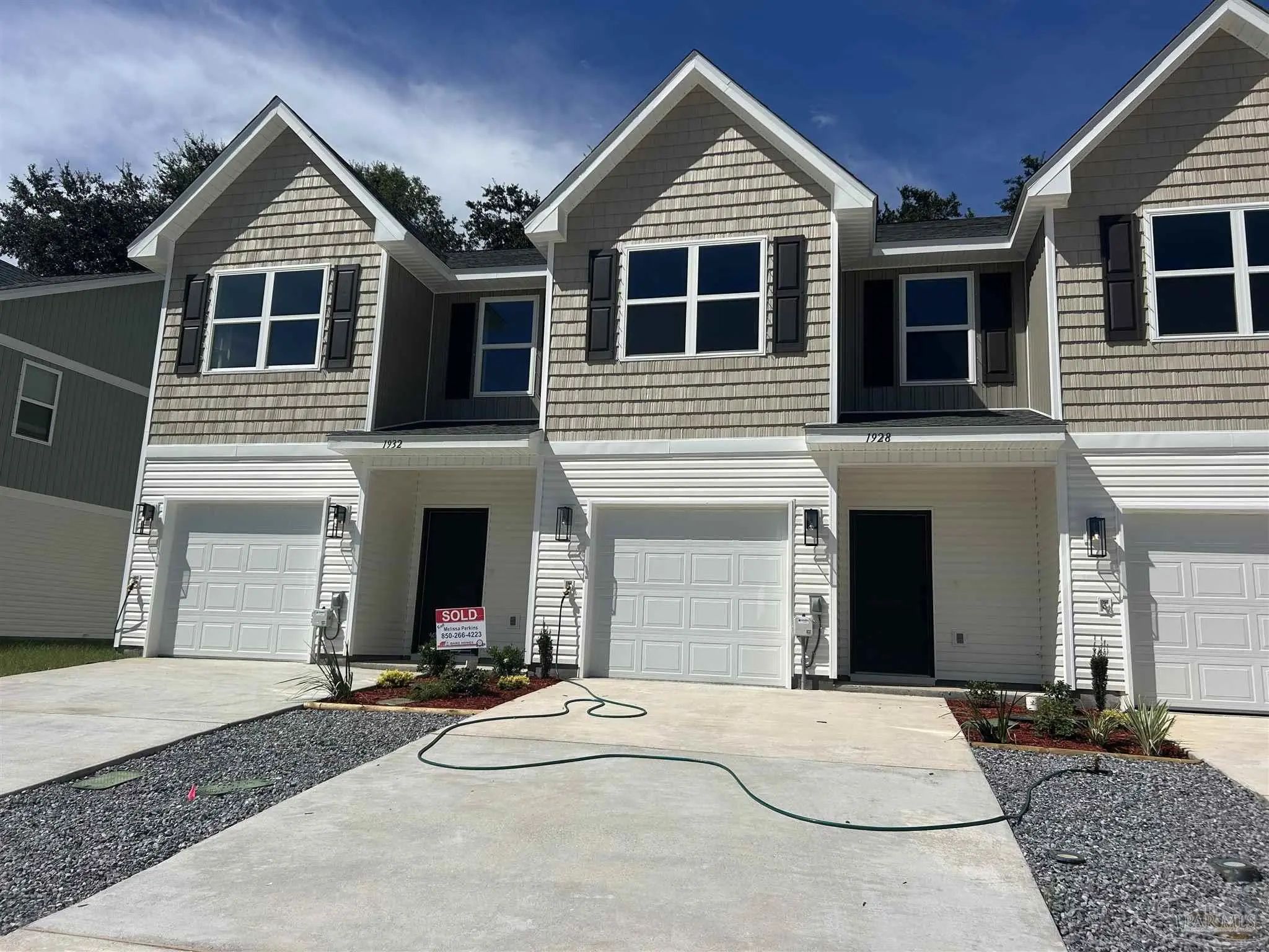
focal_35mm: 26
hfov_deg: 67.3
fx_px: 953
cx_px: 634
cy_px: 476
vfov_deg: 53.1
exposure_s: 1/10309
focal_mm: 5.7
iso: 50
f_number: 1.5
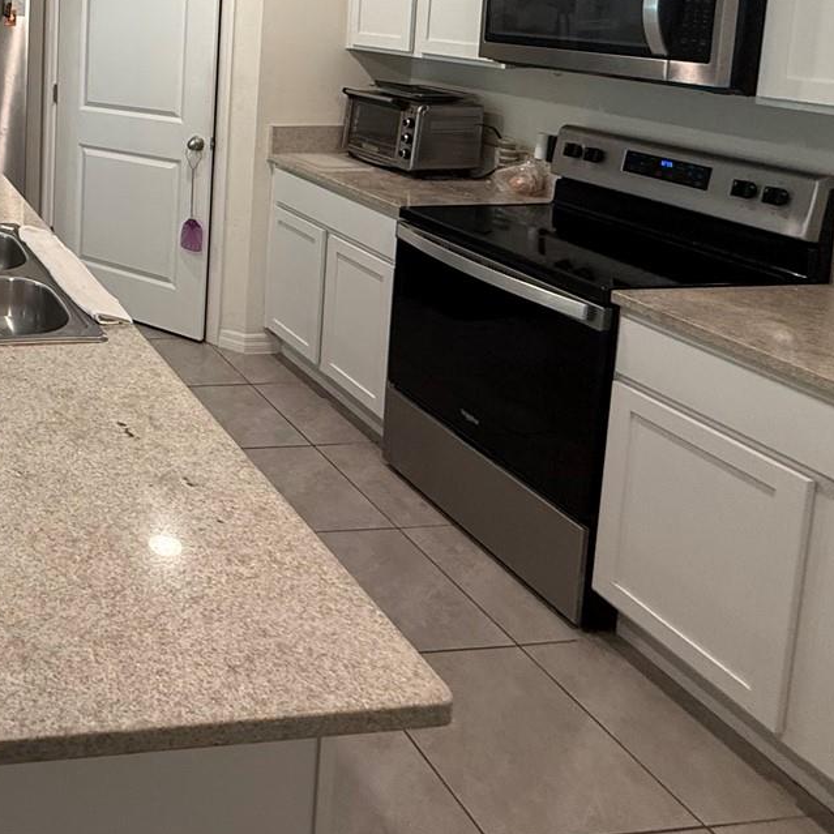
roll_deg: -1.3
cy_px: 64
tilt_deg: -5.6
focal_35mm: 31
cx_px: -80
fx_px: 845
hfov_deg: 41.9
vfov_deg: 46.7
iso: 250
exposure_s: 1/120
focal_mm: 2.22
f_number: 2.2
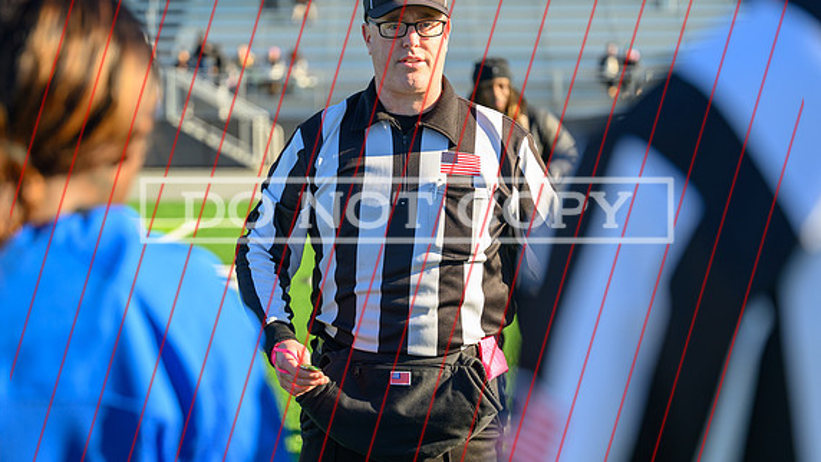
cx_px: 376
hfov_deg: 26.5
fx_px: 1742
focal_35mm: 80
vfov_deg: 15.1
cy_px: 219
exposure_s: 1/1000
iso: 140
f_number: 2.8
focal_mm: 70
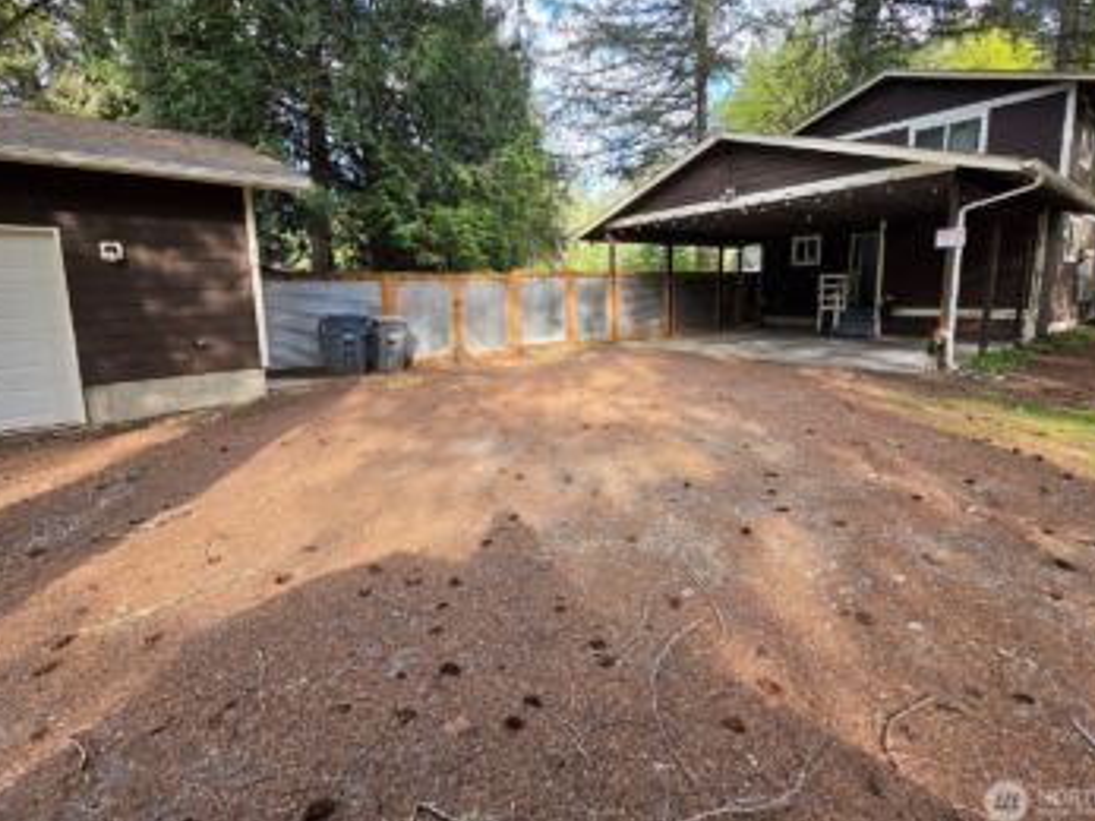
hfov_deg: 98.2
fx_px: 474
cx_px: 559
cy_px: 360
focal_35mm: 15
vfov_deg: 81.3
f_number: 1.9
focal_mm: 2.2
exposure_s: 1/266
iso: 32
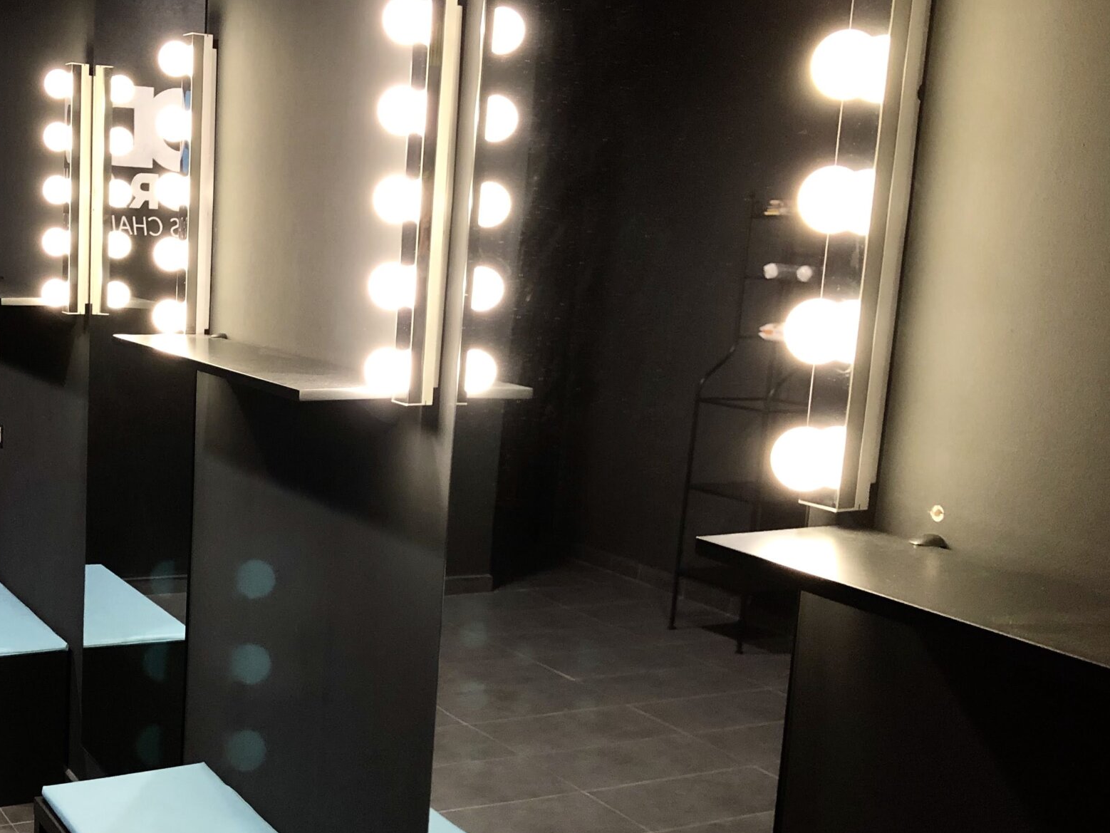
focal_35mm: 46
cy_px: 501
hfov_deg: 40.3
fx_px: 1475
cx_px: 311
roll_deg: -2.5
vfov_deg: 31.4
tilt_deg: -9.7
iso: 64
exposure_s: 1/17
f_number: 1.8
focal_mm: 4
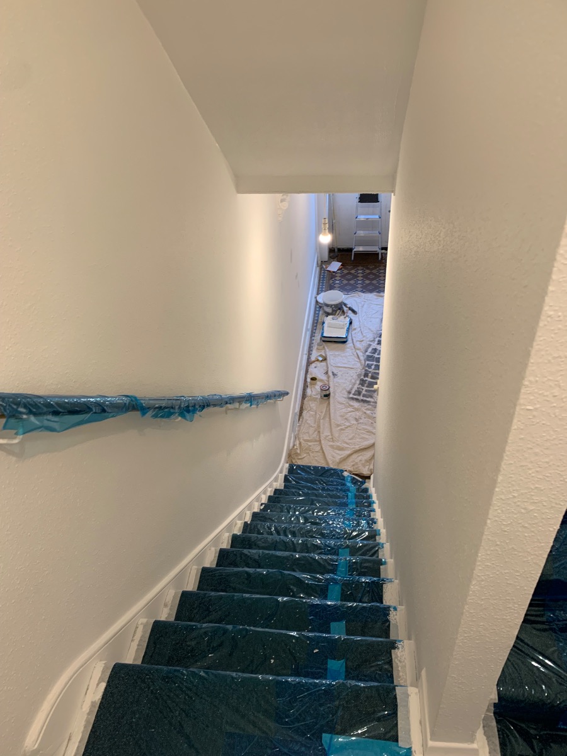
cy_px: 378
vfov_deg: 67.3
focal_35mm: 26
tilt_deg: -38.5
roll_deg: +4.4
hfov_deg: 53.1
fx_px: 568
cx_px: 284
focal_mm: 4.25
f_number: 1.8
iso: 100
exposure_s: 1/50
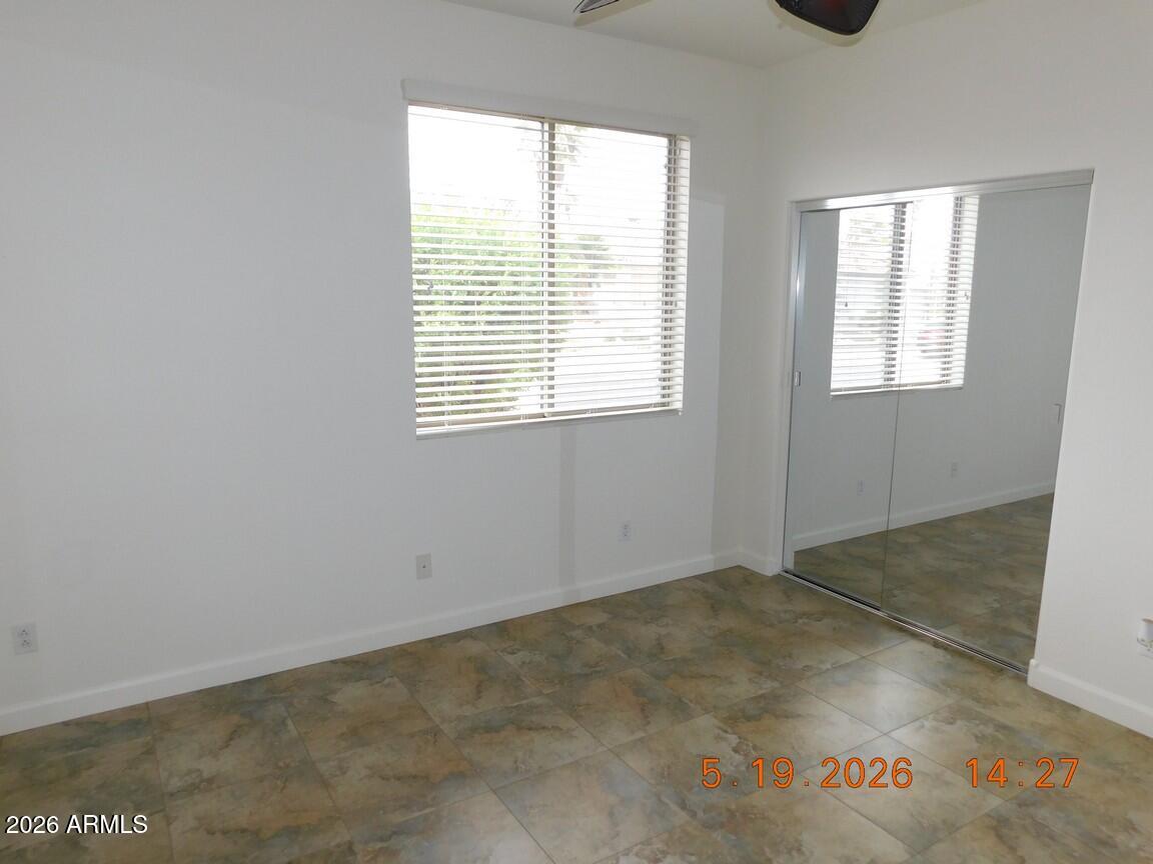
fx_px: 799
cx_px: 576
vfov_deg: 56.8
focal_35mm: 24
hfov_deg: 71.6
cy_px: 432
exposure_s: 1/80
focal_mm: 4.1
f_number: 3
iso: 125
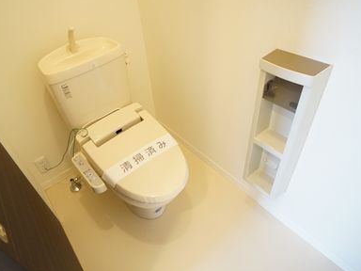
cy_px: 122
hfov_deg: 59.9
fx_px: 313
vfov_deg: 46.7
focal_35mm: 30
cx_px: 165
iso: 3200
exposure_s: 1/160
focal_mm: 16
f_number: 2.8
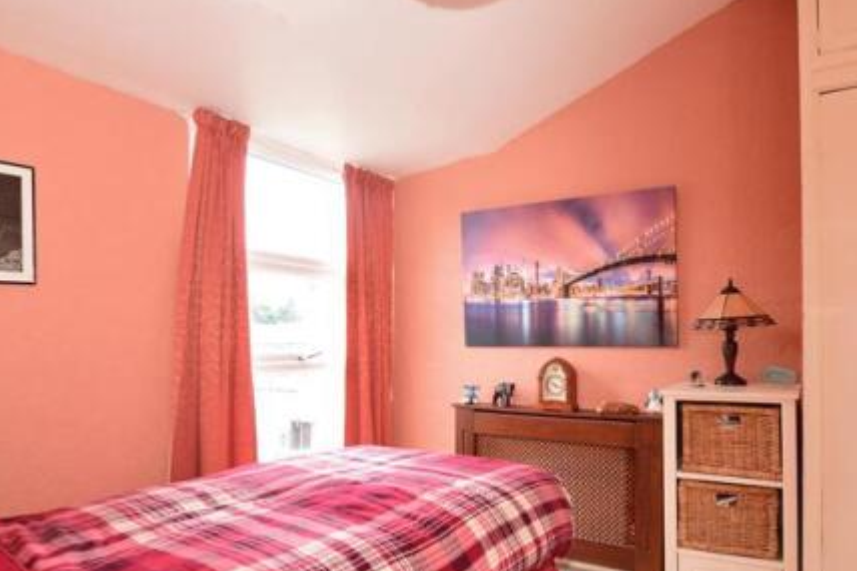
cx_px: 475
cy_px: 334
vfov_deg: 54.8
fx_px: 547
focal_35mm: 23
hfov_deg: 75.9
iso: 200
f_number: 5
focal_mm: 10
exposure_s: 1/30
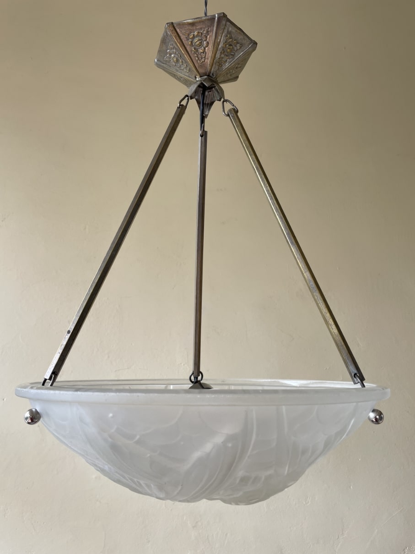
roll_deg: +0.9
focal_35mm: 26
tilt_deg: +12.2
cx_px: 208
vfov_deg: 67.3
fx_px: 416
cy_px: 277
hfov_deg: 53.1
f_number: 1.6
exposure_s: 1/121
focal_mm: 4.2
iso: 32
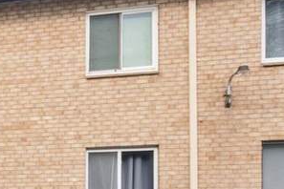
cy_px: 206
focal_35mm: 69
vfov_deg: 19.0
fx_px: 544
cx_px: -211
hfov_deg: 21.1
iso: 800
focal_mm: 16
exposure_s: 1/160
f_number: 8
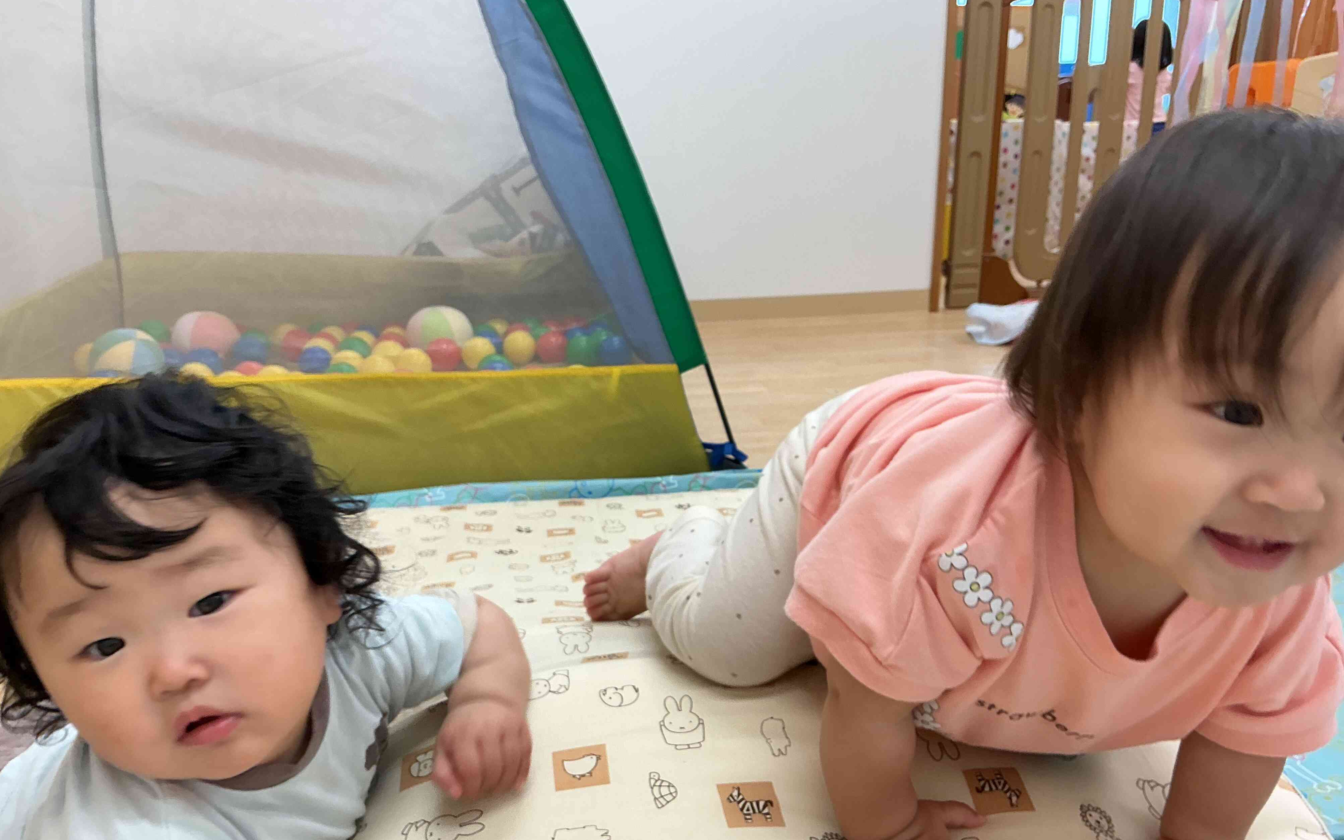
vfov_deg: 40.4
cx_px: 672
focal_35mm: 31
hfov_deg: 61.2
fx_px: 1136
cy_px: 505
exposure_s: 1/60
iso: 40
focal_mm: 3
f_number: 1.8
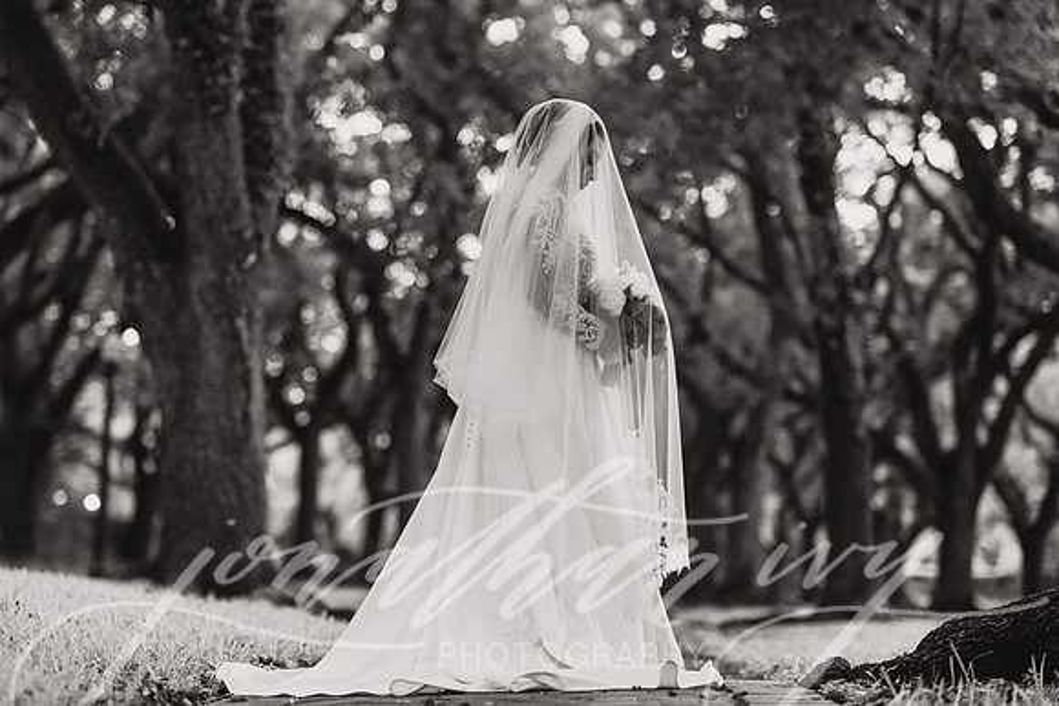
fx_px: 2716
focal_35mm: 92
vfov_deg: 14.8
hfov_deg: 22.1
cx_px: 493
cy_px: 337
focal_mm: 85
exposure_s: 1/320
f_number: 2
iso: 1250
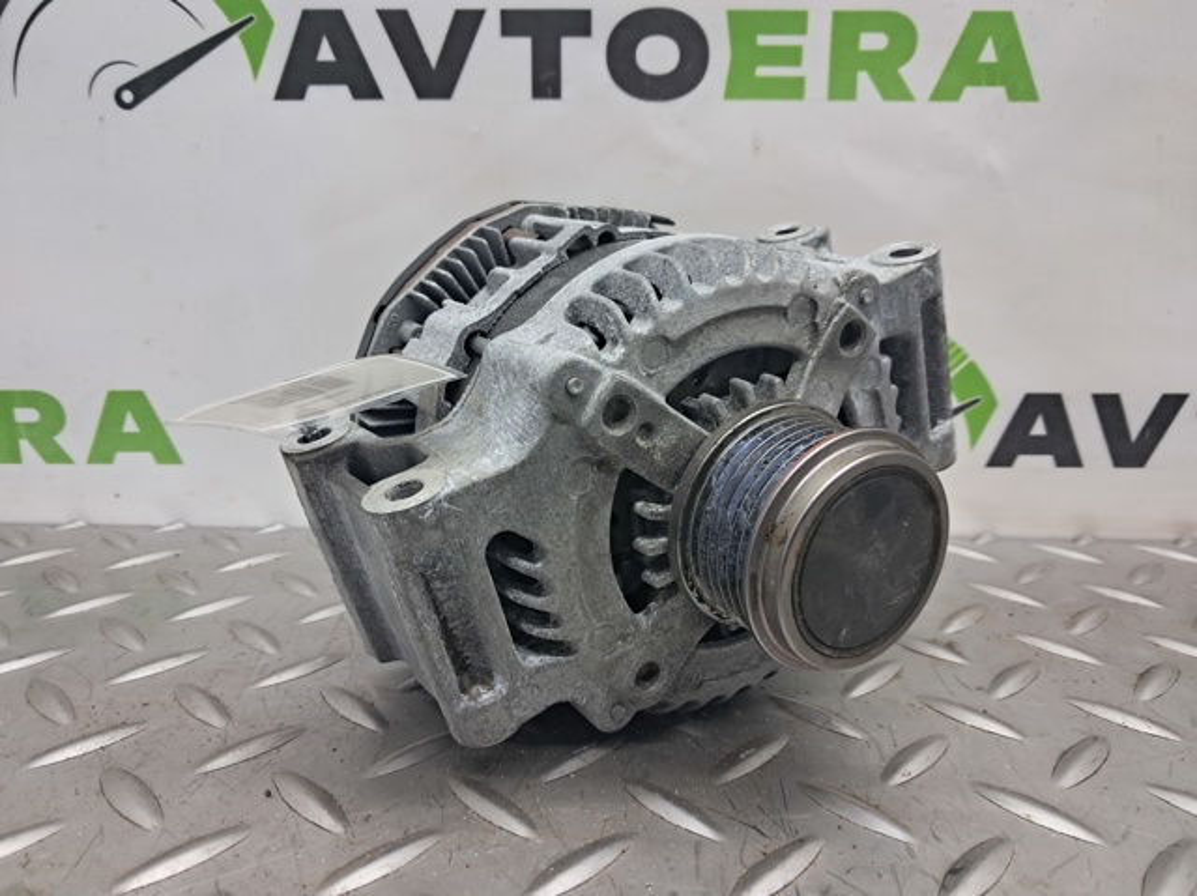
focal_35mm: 27
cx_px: 598
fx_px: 933
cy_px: 448
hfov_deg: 65.4
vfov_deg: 51.3
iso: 200
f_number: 1.8
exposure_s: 1/50
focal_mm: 4
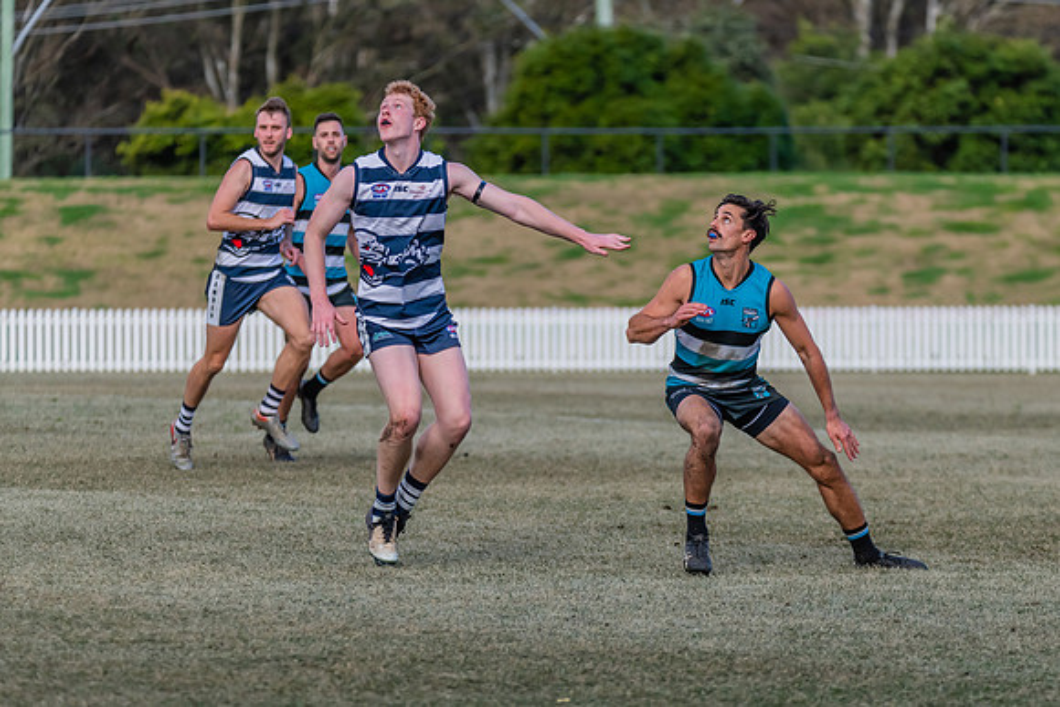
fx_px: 8909
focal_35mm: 303
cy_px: 411
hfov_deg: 6.8
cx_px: 616
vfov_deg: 4.5
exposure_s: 1/2000
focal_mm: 260
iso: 1000
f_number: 5.6
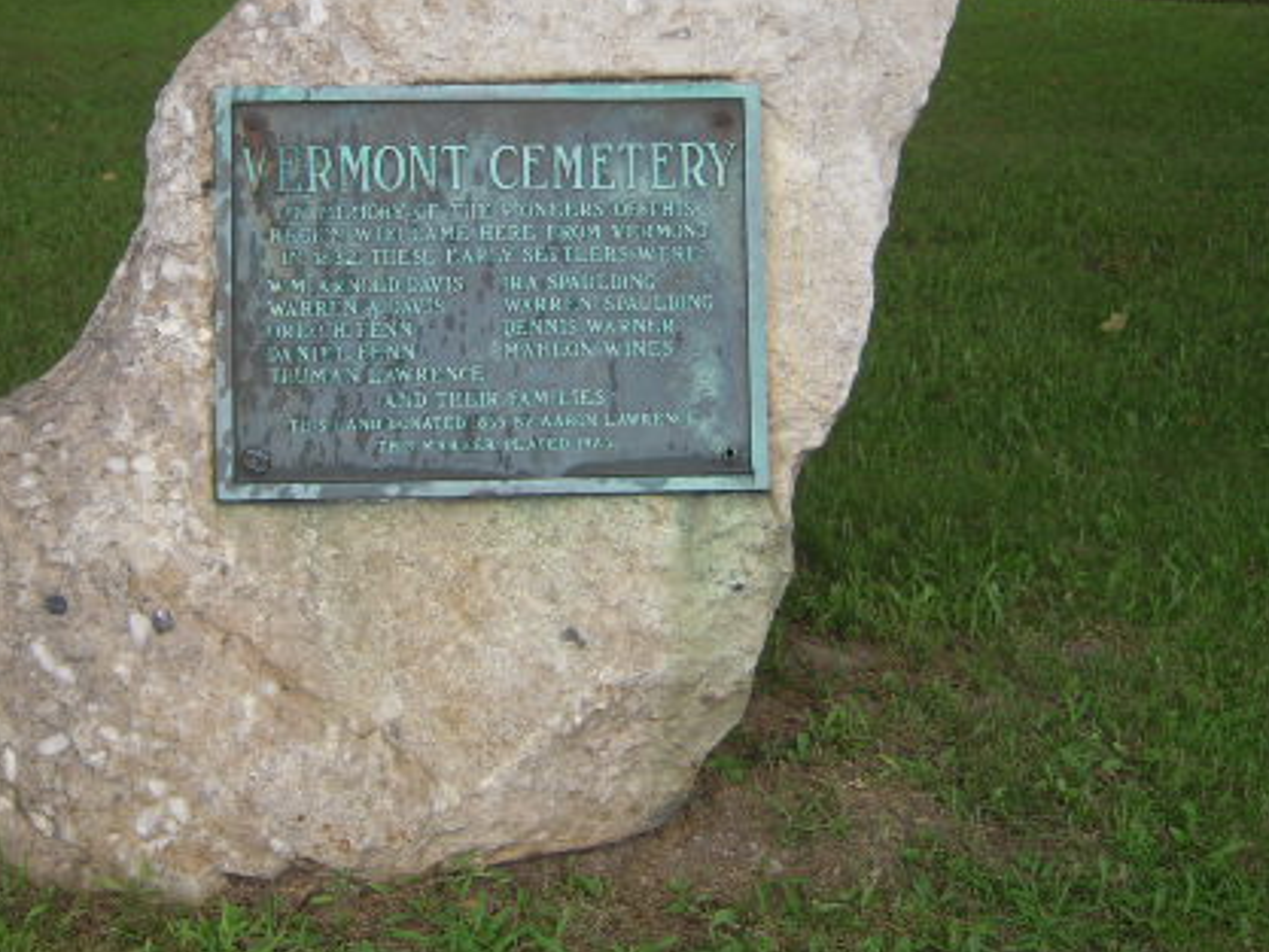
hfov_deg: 43.7
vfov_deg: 33.1
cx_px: 517
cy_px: 255
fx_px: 1577
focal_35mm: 43
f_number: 2.7
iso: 100
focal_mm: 5
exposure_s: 1/250
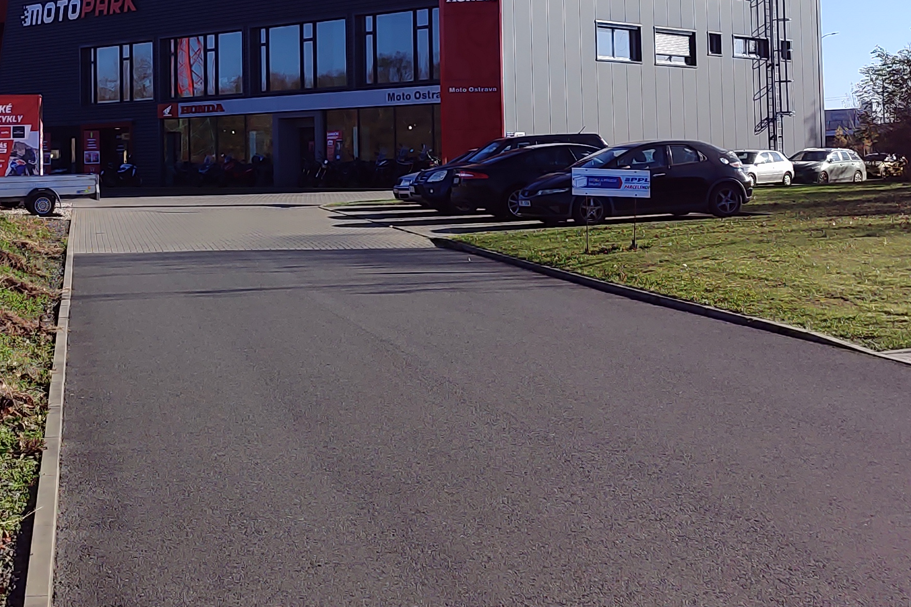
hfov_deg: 33.3
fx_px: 1493
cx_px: 241
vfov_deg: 22.5
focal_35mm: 59
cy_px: 84
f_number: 1.89
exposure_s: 1/780
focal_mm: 5.95
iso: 50
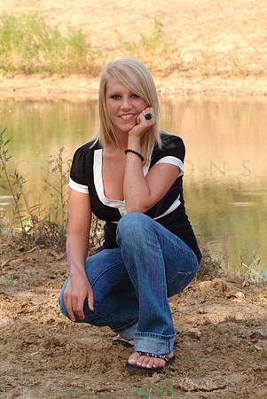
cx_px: 134
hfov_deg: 11.6
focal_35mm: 118
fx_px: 1315
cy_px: 200
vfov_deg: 17.3
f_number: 9.5
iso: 400
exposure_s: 1/125
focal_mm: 79
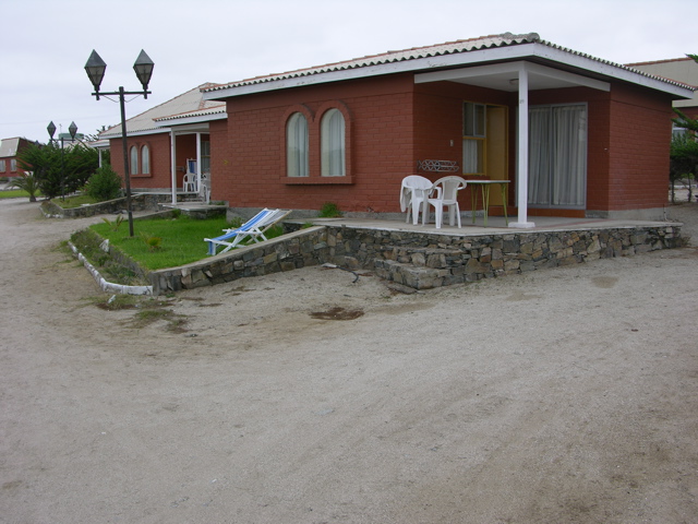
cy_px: 262
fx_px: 706
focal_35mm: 35
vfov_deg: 40.7
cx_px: 349
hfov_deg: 52.6
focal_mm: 8.9
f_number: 4.5
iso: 50
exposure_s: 1/96.3
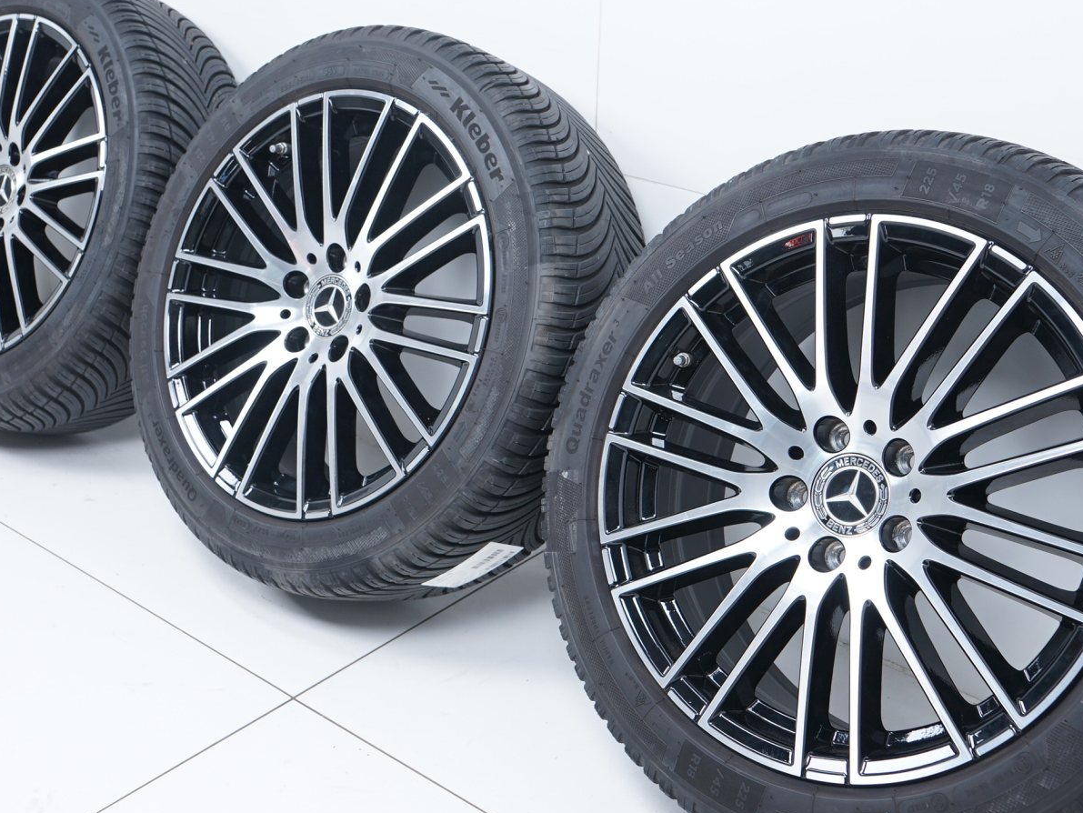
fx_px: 1502
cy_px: 408
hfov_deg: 39.5
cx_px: 455
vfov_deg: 30.3
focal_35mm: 48
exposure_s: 1/100
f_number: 7.1
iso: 250
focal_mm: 31
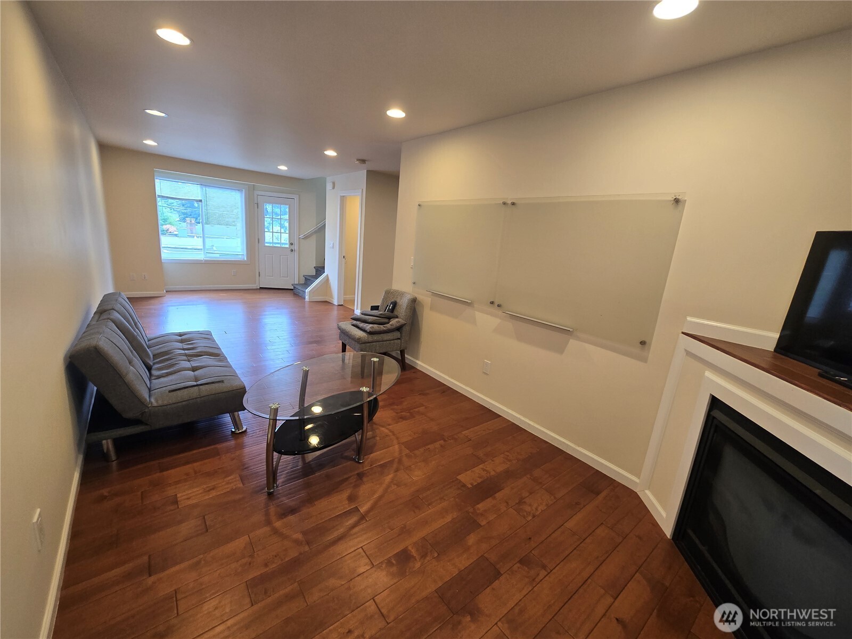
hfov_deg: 106.2
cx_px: 426
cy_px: 320
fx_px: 320
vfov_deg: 89.9
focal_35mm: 13
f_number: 2.2
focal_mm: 2.2
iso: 160
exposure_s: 1/60
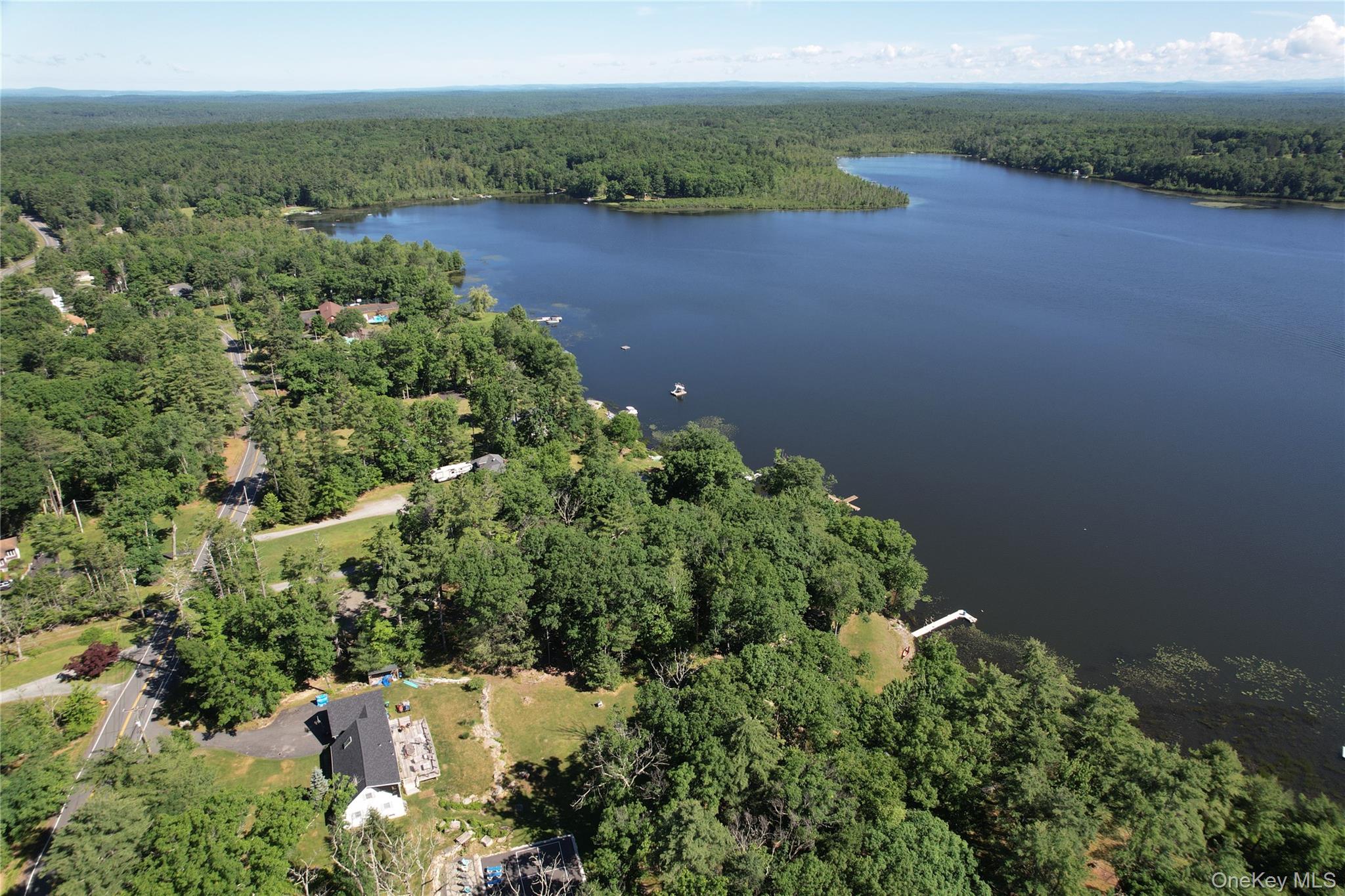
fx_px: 822
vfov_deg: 57.2
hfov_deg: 78.6
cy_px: 448
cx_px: 672
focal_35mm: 22
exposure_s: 1/1000
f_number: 2.8
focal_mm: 8.38
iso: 100
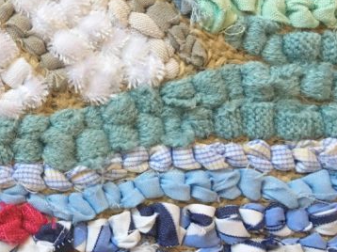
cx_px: -59
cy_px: 35
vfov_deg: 19.8
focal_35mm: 73
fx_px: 710
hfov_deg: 24.4
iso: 125
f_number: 2.2
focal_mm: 4.15
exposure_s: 1/33
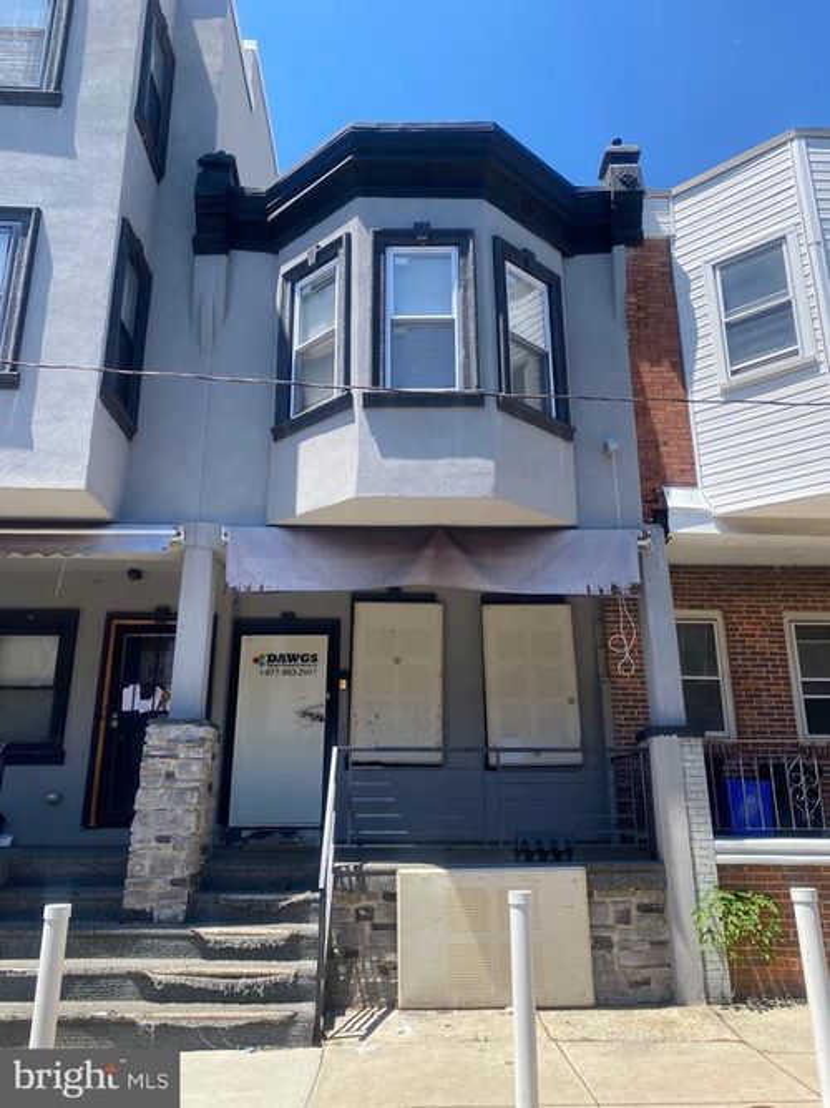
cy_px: 554
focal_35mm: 26
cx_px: 415
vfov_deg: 67.3
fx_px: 831
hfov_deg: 53.0
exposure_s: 1/1258
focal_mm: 4.25
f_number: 1.8
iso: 32
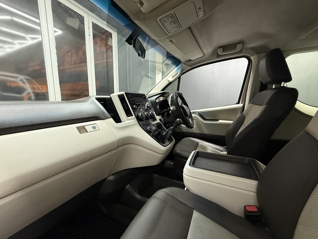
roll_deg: -1.4
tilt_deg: -8.5
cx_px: 159
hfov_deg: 102.1
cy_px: 120
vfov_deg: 85.7
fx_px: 129
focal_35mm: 14
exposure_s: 1/50
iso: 500
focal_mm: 2.22
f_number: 2.2
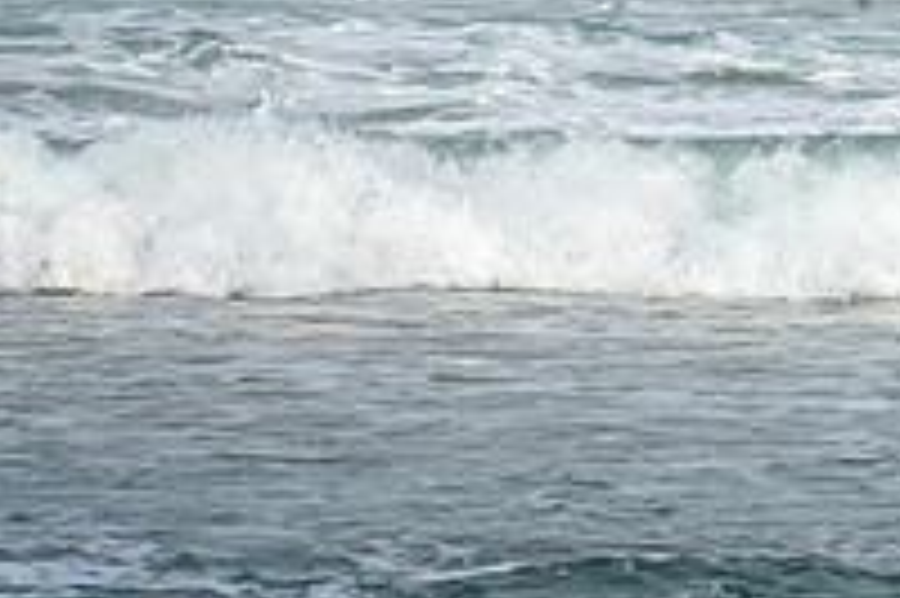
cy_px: -101
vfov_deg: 1.6
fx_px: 21732
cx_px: 1300
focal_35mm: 870
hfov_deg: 2.4
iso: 200
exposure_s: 1/1600
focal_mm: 200
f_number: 5
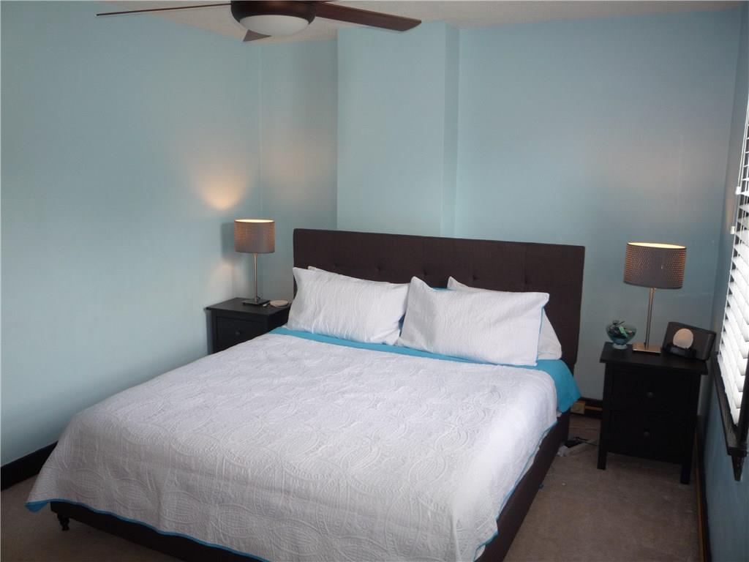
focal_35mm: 30
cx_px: 374
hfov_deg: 60.0
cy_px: 281
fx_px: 649
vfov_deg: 46.8
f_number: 3.3
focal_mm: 5.2
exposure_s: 1/30
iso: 100
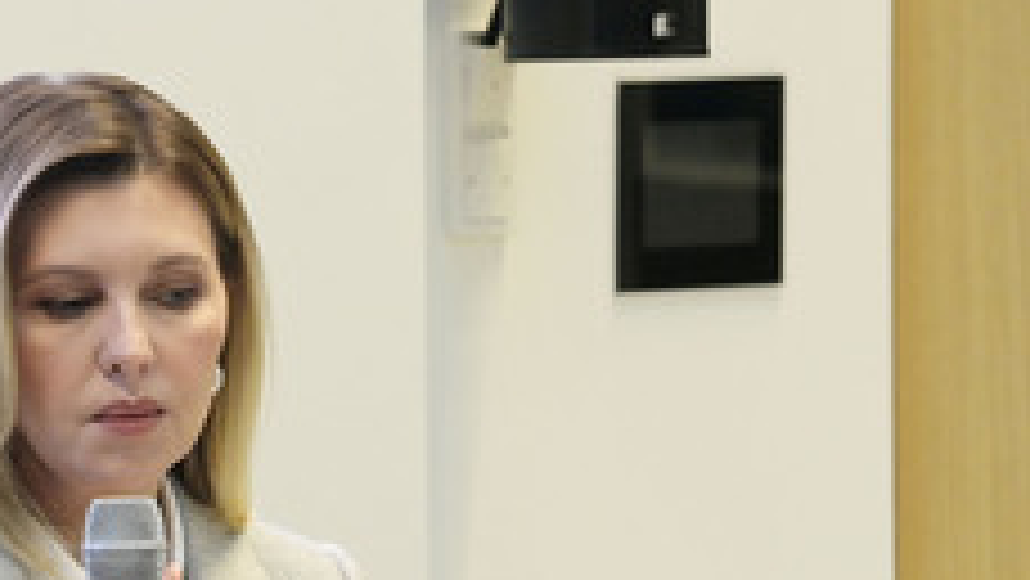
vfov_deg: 2.9
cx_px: 128
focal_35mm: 412
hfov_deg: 5.2
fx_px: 11256
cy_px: 670
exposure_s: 1/125
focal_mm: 200
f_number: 10
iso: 4000
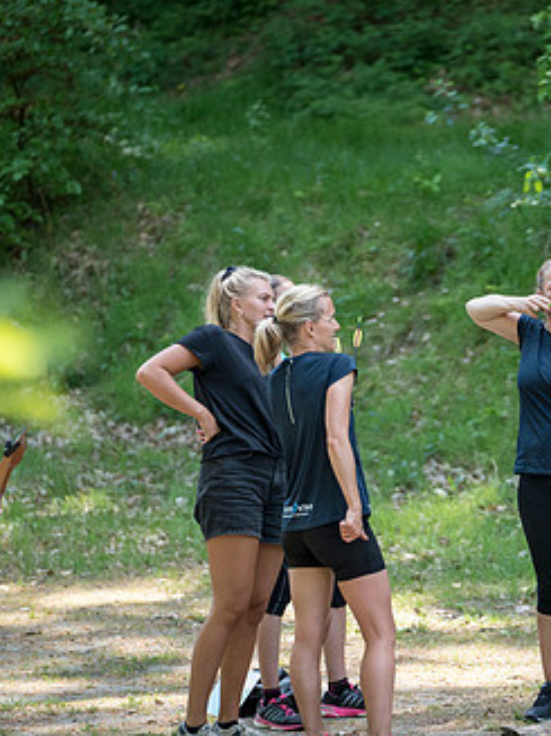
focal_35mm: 263
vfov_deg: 7.5
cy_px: 386
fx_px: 5585
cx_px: 412
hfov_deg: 5.6
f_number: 2.8
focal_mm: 154
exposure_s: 1/4000
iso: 2000
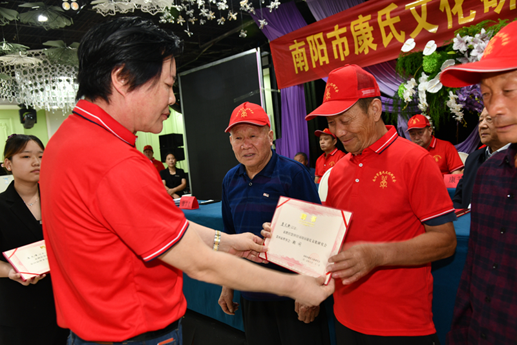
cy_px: 172
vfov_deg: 42.3
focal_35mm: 31
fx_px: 445
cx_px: 258
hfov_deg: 60.3
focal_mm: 31
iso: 640
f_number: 5
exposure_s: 1/20
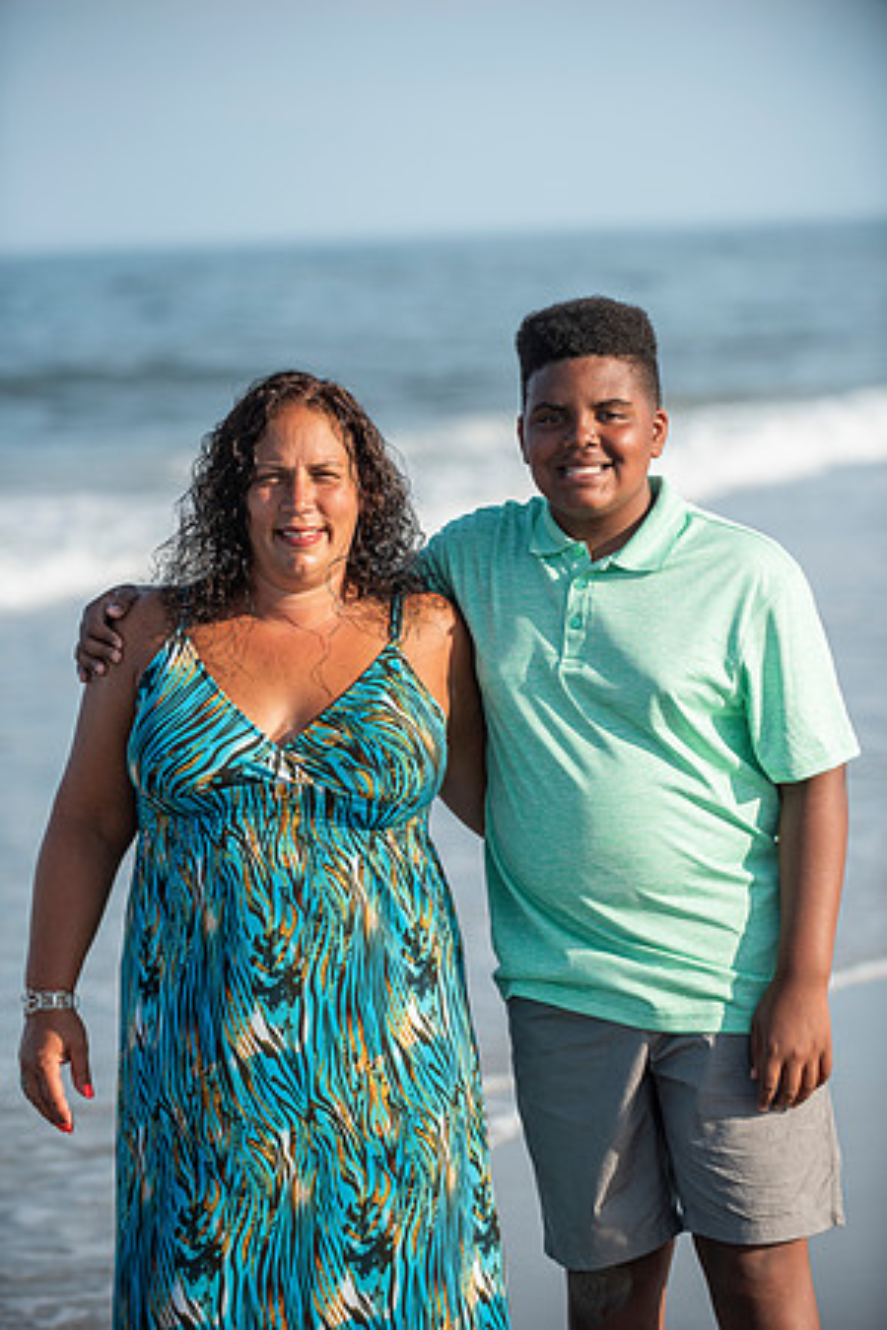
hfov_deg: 11.0
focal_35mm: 125
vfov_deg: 16.4
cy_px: 665
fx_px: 4619
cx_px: 444
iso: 250
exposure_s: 1/2500
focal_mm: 125
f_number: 3.5
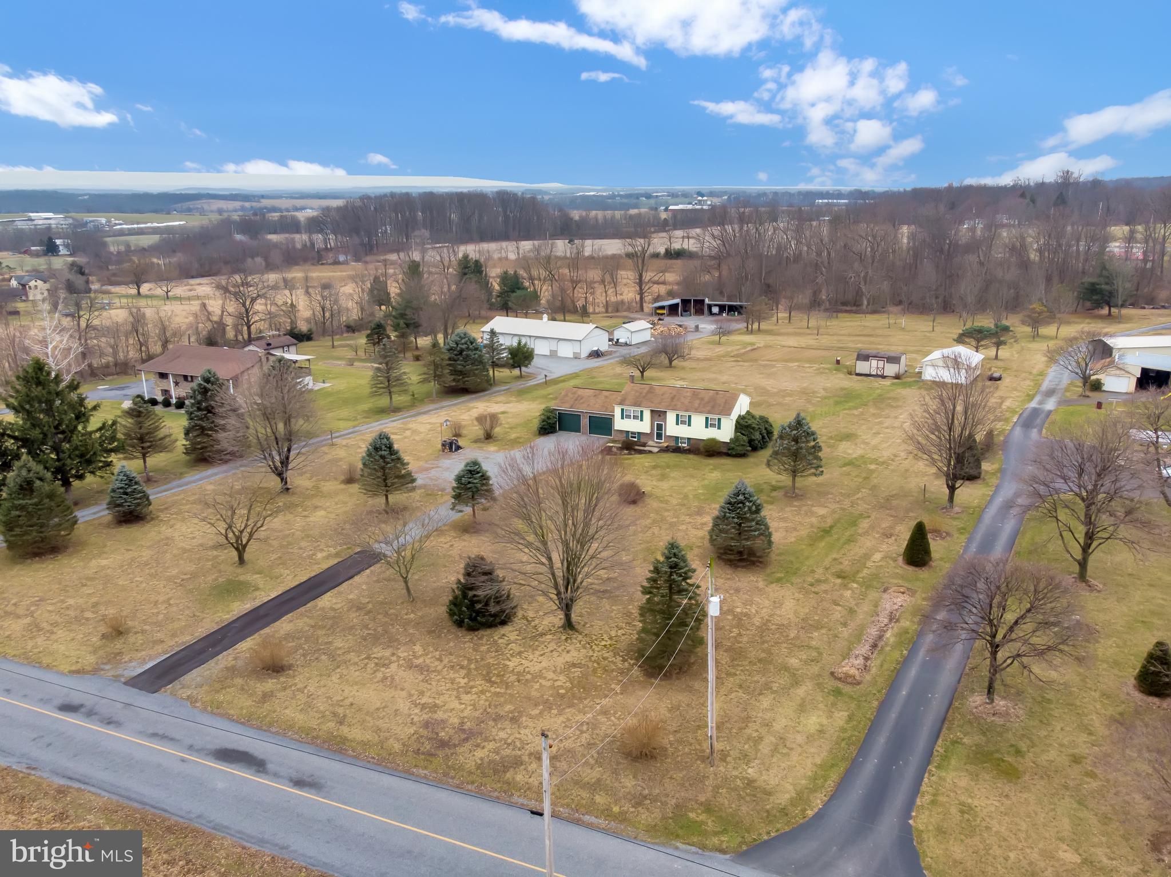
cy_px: 438
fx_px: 811
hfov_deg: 71.6
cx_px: 586
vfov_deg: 56.8
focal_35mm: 24
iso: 113
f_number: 2.8
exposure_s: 1/490
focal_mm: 4.5
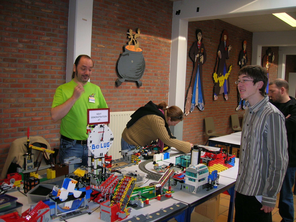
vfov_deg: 41.7
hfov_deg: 54.0
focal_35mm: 34
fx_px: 290
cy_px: 111
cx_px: 148
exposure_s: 1/30
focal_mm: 5.7
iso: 50
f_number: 2.9
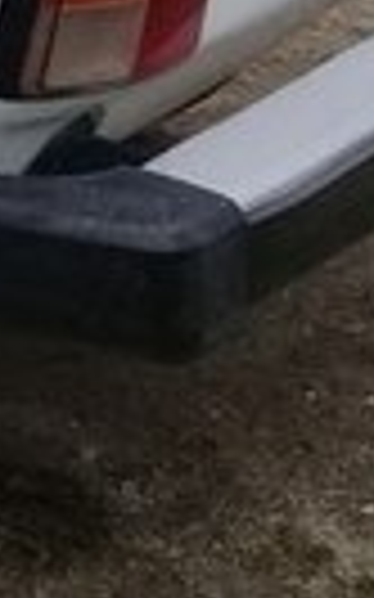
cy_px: -223
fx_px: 2661
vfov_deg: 12.4
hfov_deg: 7.2
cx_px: -748
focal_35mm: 163
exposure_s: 1/100
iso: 80
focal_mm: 3.3
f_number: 2.2
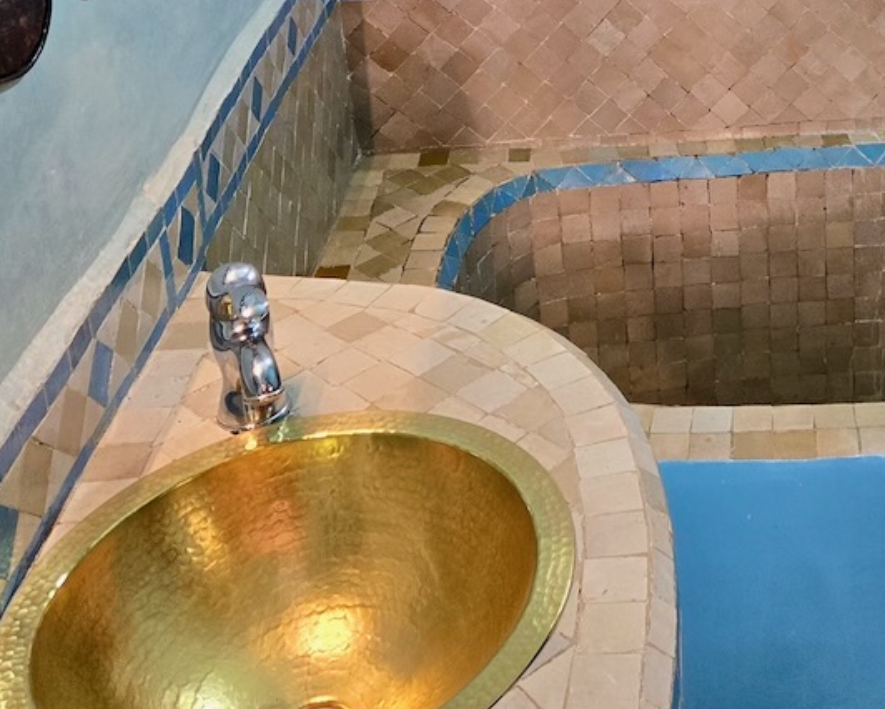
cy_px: -60
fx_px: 1415
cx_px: 735
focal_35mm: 54
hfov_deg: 33.5
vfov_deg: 26.1
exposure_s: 1/100
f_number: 1.8
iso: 160
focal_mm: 5.4
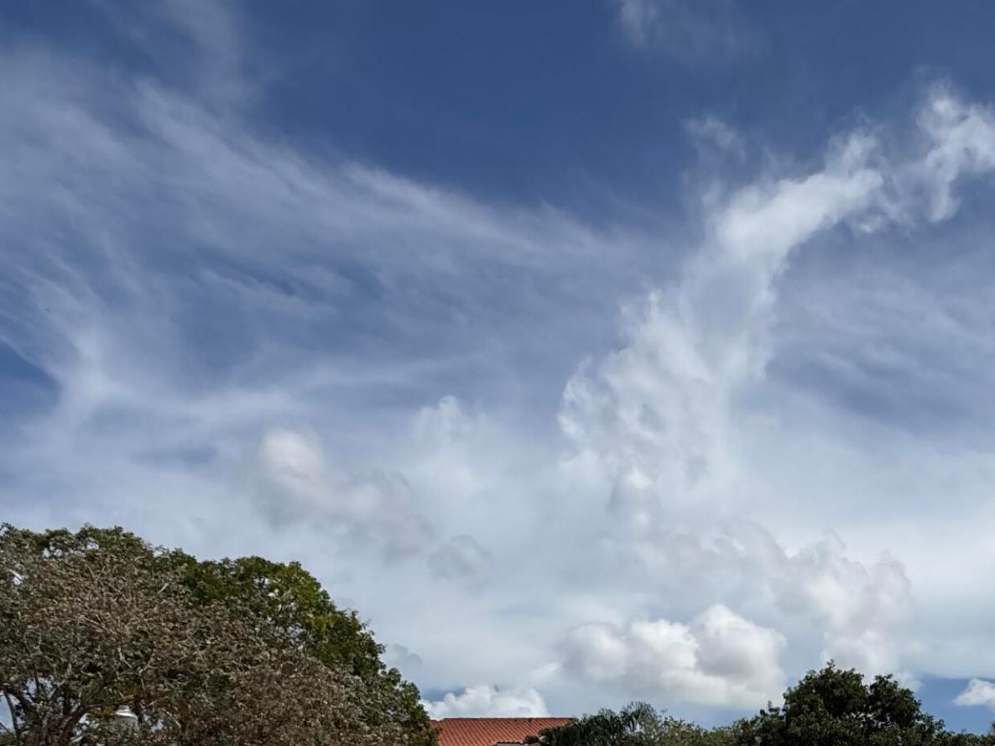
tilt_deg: +6.0
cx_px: 885
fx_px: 977
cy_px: 822
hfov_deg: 48.6
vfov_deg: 35.6
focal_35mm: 34
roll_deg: +0.2
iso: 50
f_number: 2.2
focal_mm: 2.22
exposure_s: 1/5618
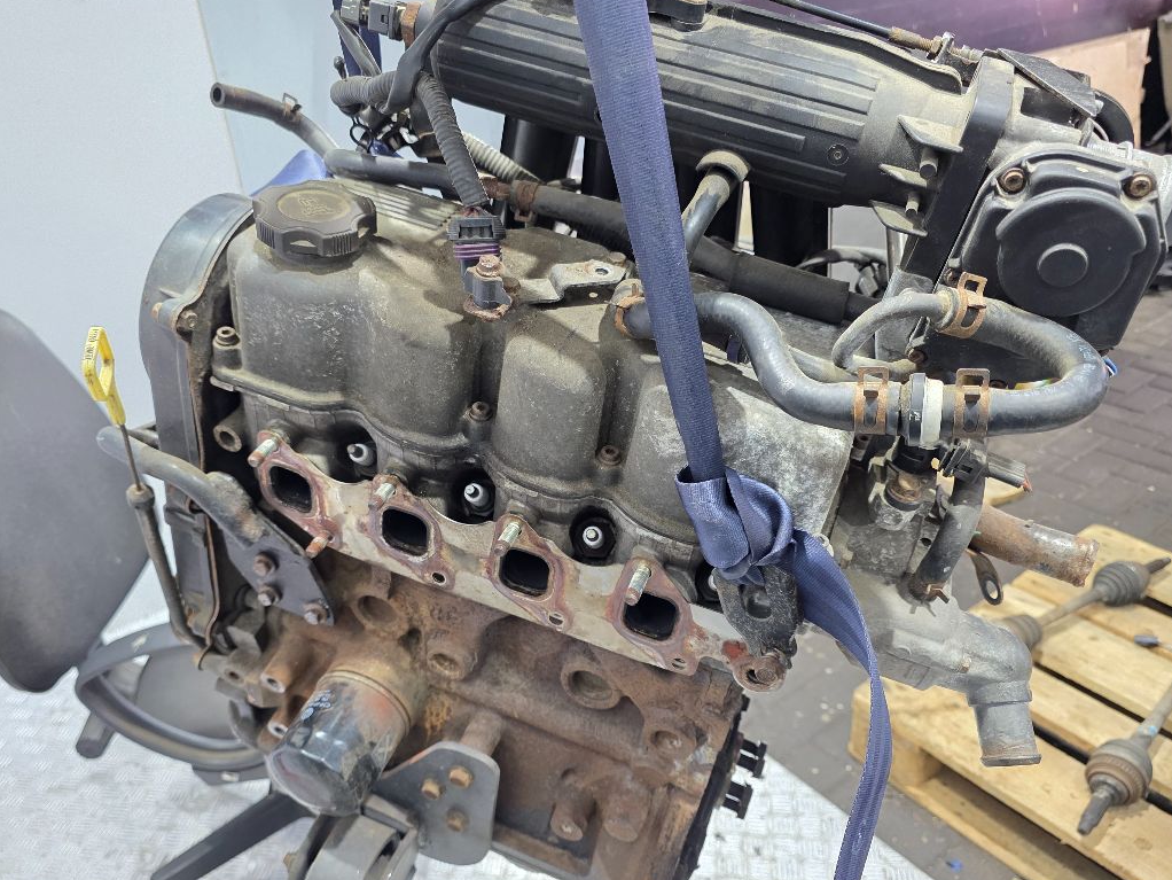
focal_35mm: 27
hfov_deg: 65.3
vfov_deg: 51.3
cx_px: 556
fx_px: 914
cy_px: 472
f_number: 1.7
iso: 500
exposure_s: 1/100
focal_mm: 6.3
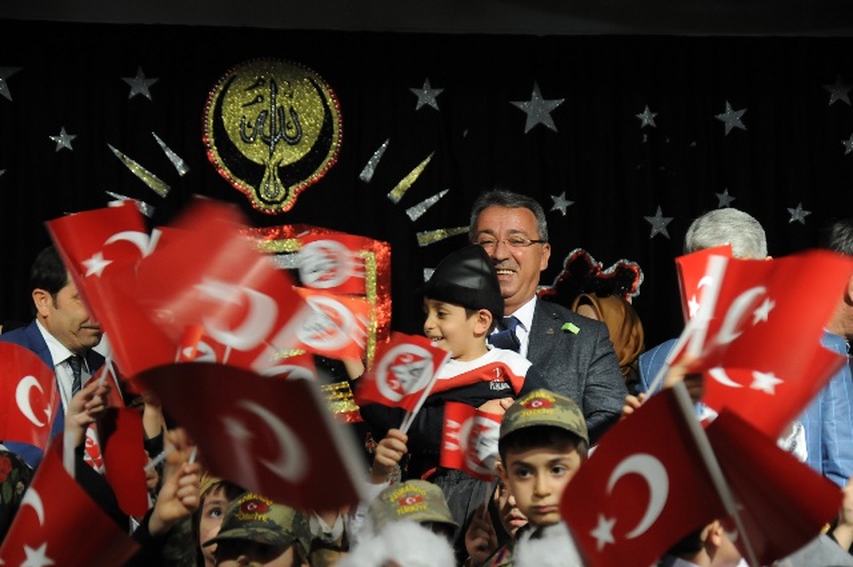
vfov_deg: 18.1
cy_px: 284
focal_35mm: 75
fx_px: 1775
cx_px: 426
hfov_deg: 27.0
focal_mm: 50
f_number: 3.2
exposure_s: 1/60
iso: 1000
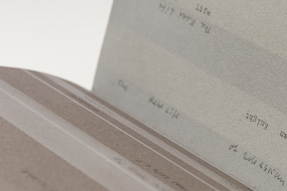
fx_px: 1419
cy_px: 133
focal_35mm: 178
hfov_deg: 11.5
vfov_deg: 7.7
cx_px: 233
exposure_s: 1/125
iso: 100
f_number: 10
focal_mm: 105
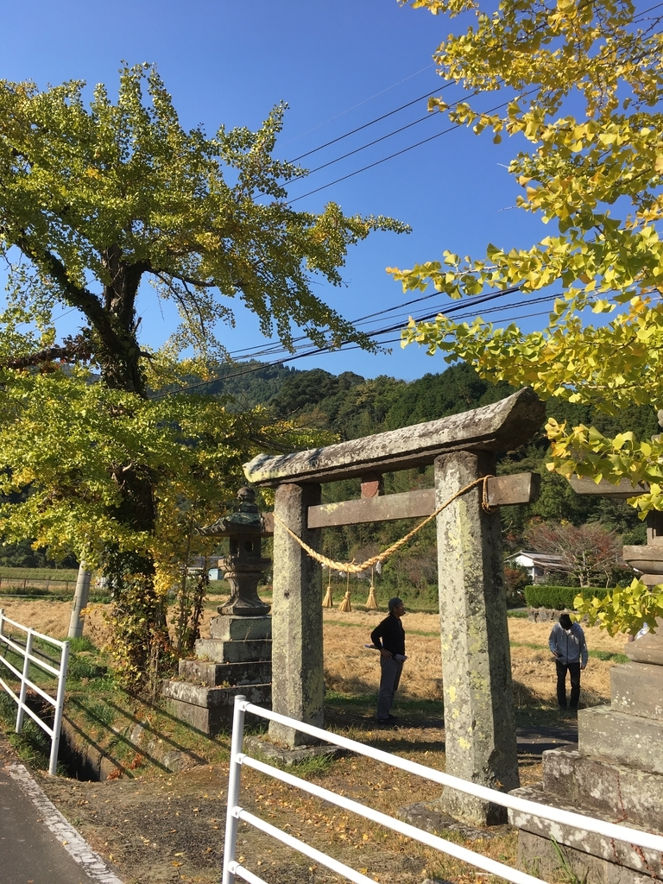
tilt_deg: +10.8
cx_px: 332
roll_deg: -1.7
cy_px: 442
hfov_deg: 48.2
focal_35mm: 29
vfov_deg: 61.7
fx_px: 741
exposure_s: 1/999
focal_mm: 4.15
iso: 25
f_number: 2.2
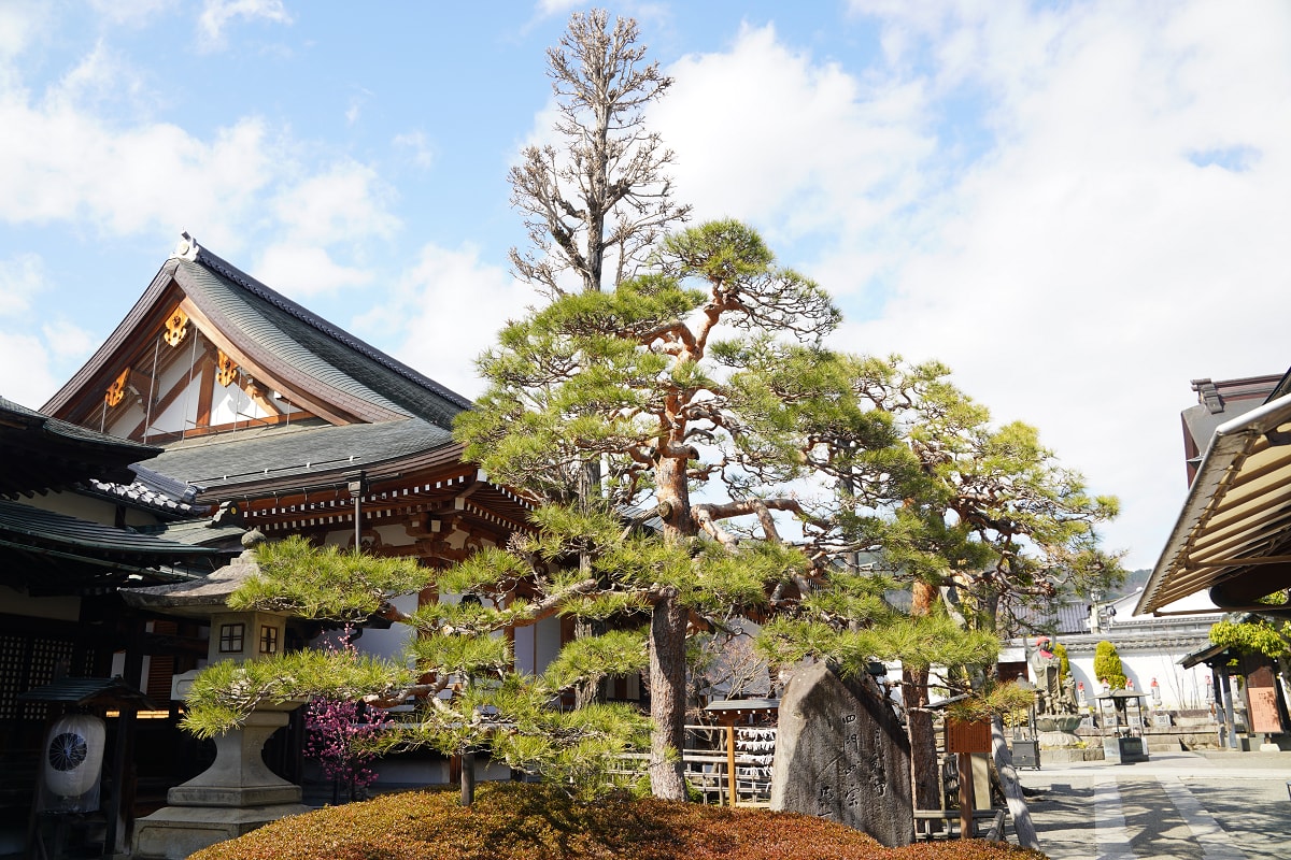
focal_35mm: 28
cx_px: 646
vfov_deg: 46.4
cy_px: 430
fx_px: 1004
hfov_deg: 65.5
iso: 100
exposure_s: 1/100
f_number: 6.3
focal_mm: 28
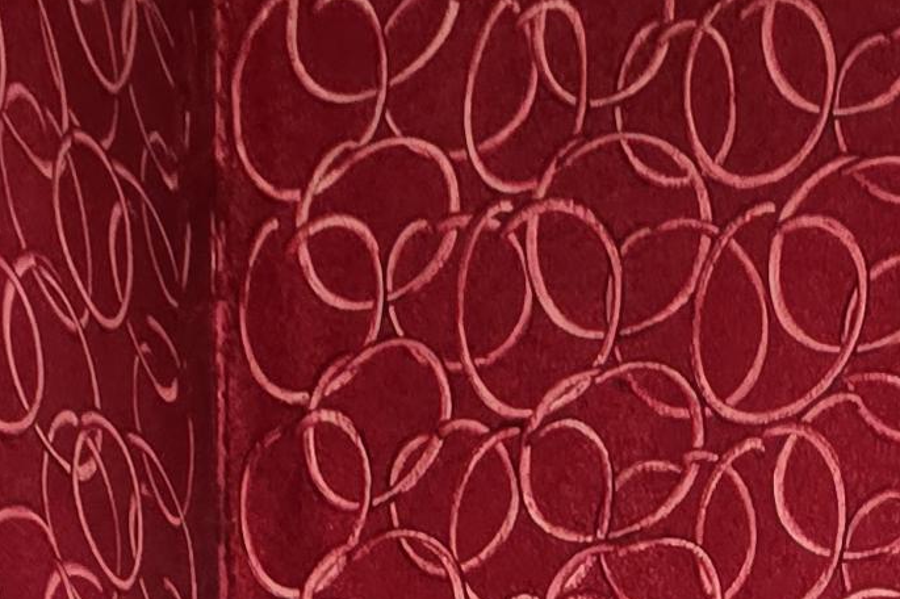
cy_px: 2257
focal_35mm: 79
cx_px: 1169
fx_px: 1974
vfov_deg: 8.8
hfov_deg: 22.9
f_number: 2.2
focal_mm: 2.2
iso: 125
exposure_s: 1/50
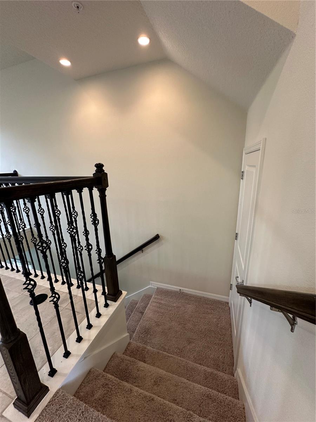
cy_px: 211
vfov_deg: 102.1
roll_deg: +1.6
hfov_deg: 85.7
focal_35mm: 14
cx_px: 158
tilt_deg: -14.6
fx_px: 170
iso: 200
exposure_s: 1/60
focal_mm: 2.22
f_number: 2.2
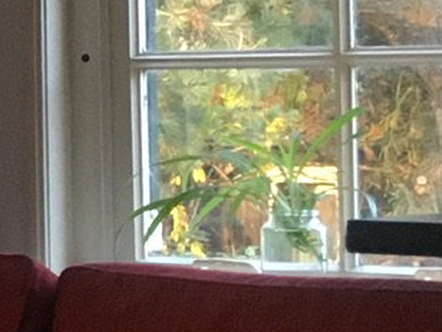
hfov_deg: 8.6
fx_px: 2464
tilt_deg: +1.1
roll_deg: +0.2
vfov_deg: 7.7
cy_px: 52
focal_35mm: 193
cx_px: -874
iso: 160
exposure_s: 1/33
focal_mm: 4.15
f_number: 2.2
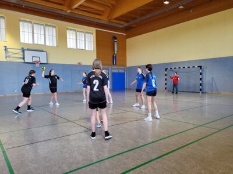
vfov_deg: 53.1
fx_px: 175
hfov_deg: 67.3
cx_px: 116
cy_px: 87
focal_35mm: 26
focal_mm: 5.4
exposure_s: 1/120
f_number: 1.8
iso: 160
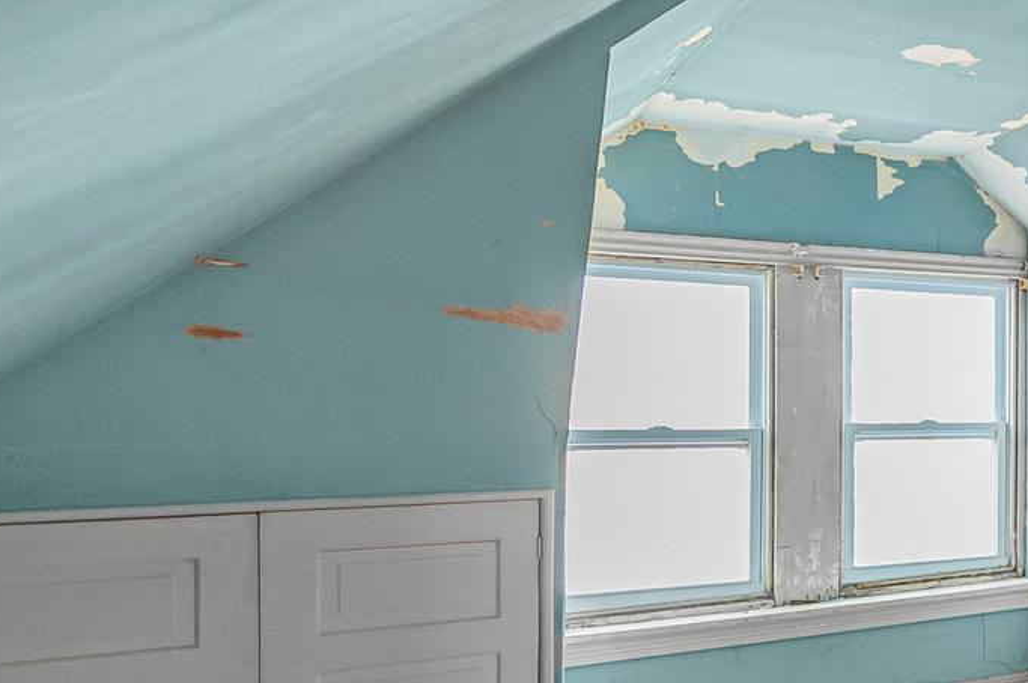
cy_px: 409
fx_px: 1198
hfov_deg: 29.5
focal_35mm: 42
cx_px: 1519
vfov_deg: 31.7
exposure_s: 1/125
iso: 900
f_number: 2.8
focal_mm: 14
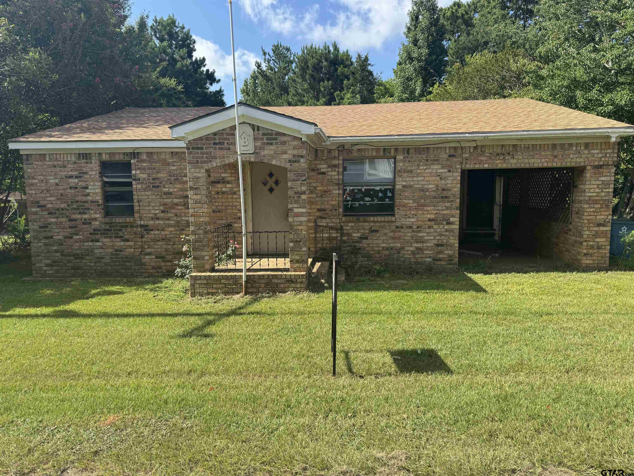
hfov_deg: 71.6
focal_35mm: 24
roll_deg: +1.0
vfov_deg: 56.8
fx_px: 440
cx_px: 317
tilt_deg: -4.3
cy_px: 238
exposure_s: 1/2174
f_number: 1.78
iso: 80
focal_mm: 6.76
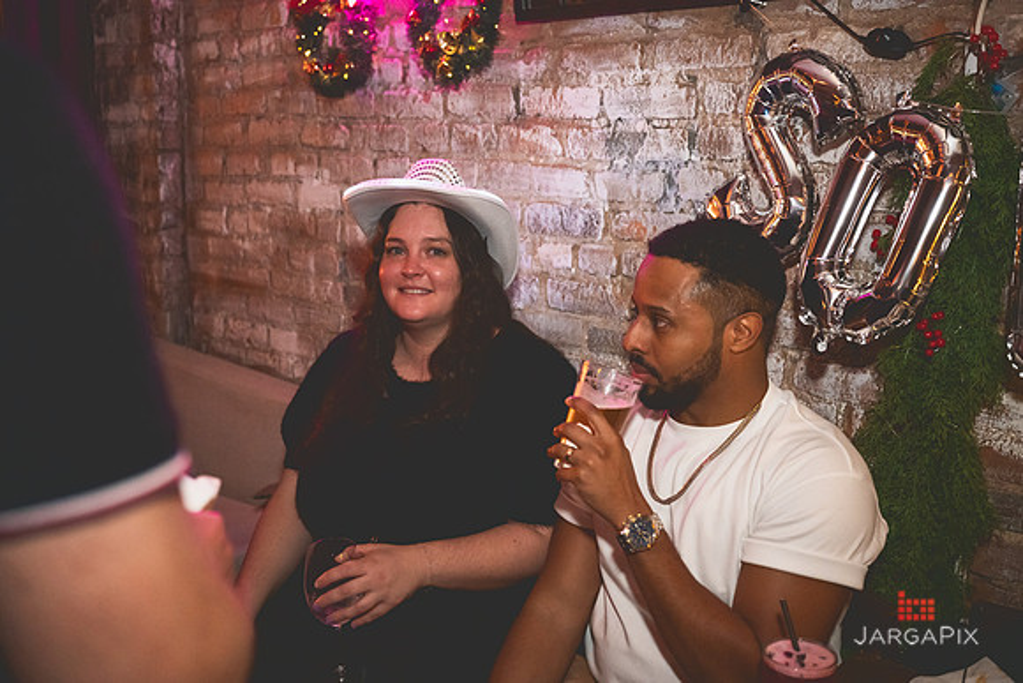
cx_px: 512
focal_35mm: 37
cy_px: 342
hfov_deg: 52.2
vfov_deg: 36.2
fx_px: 1044
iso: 3200
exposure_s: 1/125
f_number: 2.8
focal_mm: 36
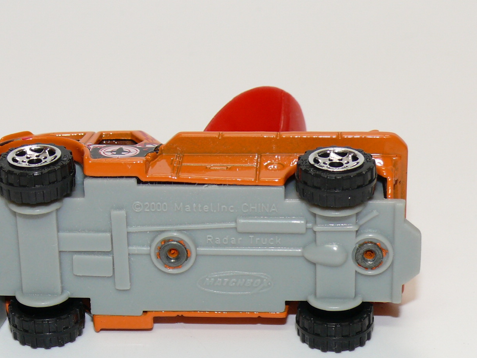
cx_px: 212
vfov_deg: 12.7
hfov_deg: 16.8
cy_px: 210
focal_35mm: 117
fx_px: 1612
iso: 100
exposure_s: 1/30
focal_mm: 12.5
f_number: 4
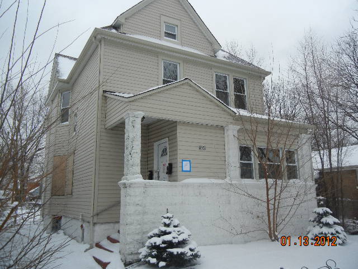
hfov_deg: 60.0
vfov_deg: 46.8
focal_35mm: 30
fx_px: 310
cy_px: 134
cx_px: 179
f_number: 7
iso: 160
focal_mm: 5.4
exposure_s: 1/332
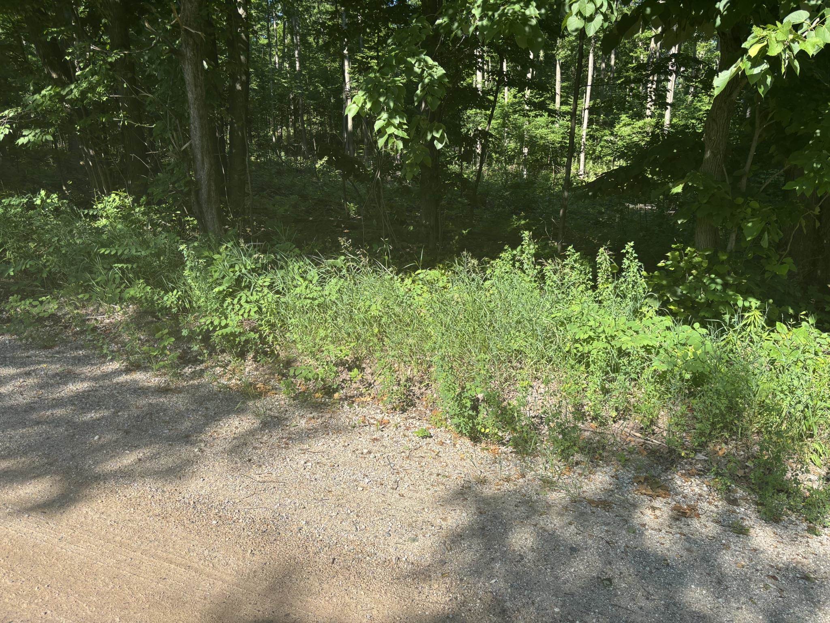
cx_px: 415
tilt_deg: -11.5
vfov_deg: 53.1
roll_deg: -1.7
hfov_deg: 67.3
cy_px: 312
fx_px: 623
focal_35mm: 26
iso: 50
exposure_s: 1/1381
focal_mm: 5.96
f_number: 1.6
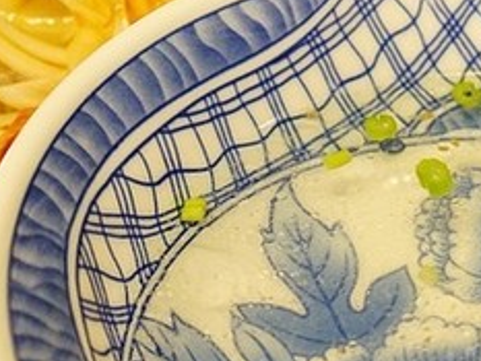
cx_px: 464
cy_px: 332
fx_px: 1394
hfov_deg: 19.1
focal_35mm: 100
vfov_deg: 14.6
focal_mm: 27
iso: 3200
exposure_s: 1/80
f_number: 4.5
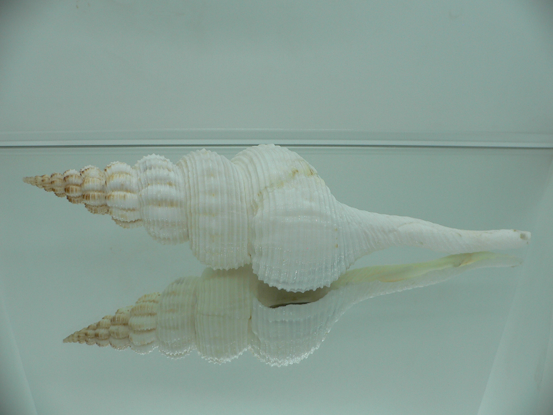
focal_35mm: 35
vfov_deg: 40.7
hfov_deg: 52.6
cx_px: 276
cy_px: 208
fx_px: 559
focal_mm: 4.6
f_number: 2.8
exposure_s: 1/60
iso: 80
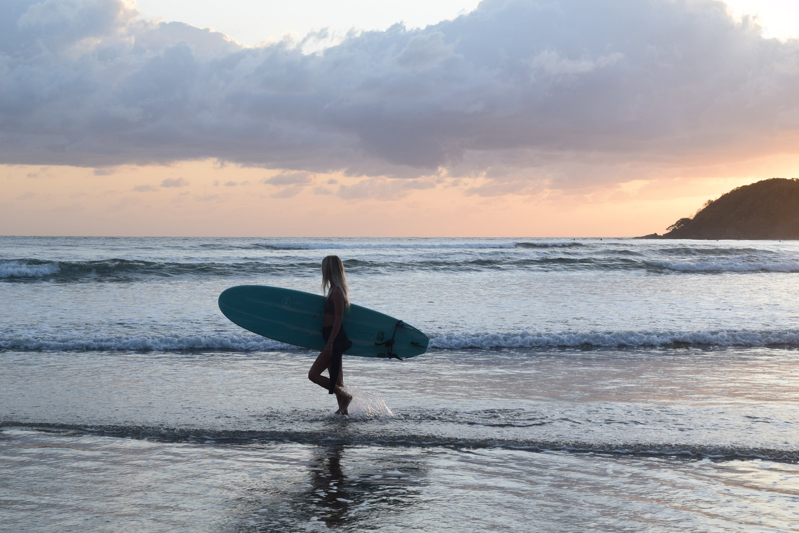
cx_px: 400
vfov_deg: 18.9
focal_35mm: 72
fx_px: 1598
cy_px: 266
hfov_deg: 28.1
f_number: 10
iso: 400
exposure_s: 1/250
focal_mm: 48
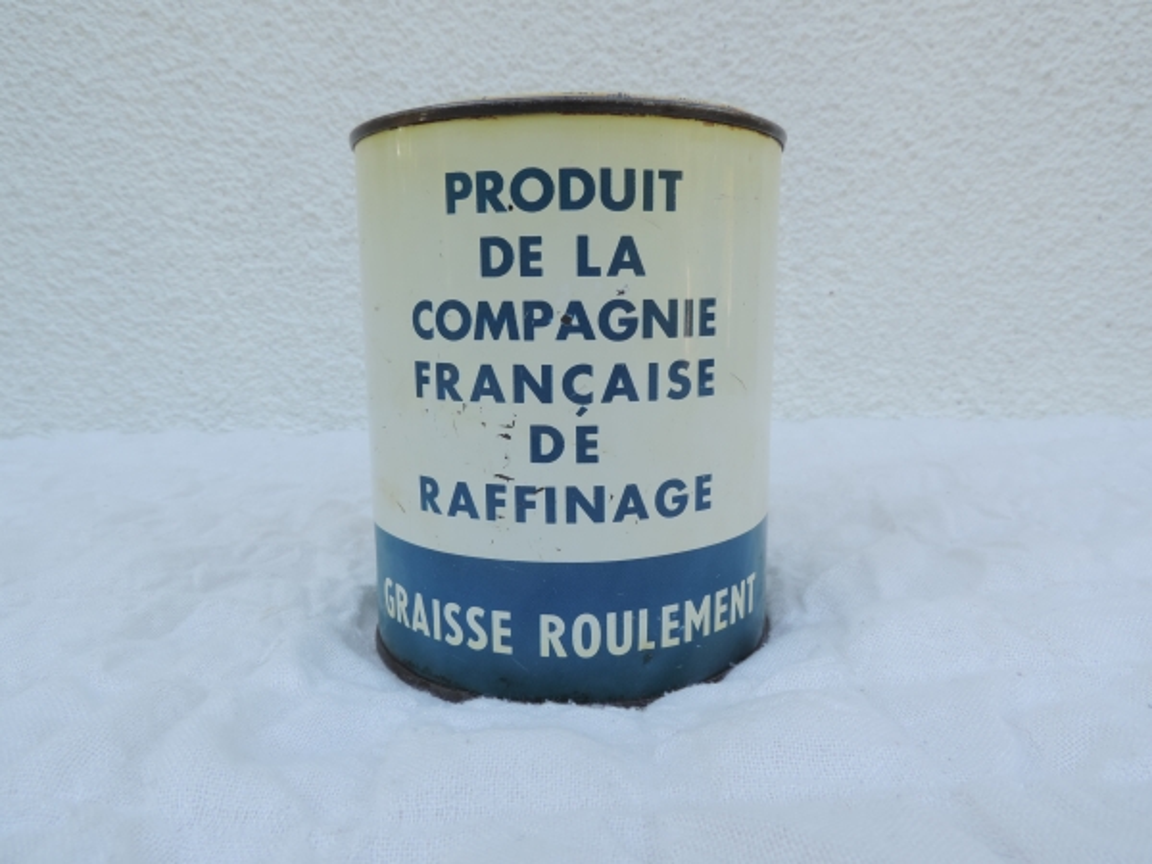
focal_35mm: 24
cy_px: 432
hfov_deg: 71.6
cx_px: 576
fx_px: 799
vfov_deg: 56.8
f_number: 4.2
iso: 80
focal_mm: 4.3
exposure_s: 1/80
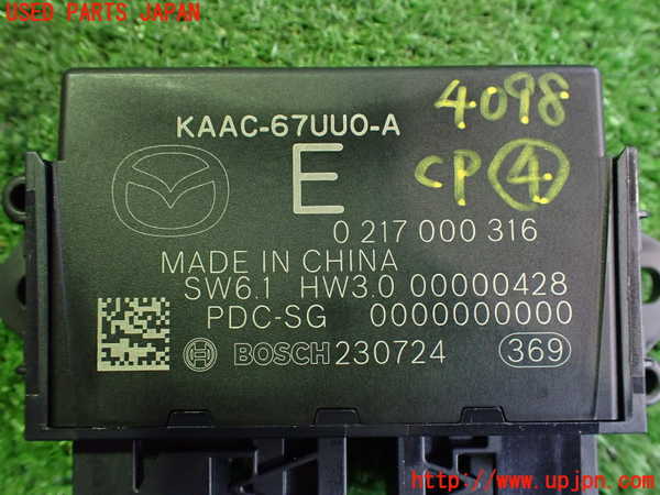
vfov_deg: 46.8
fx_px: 572
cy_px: 248
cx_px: 330
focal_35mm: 30
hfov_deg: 60.0
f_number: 2.3
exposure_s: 1/30
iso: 800
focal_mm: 5.4
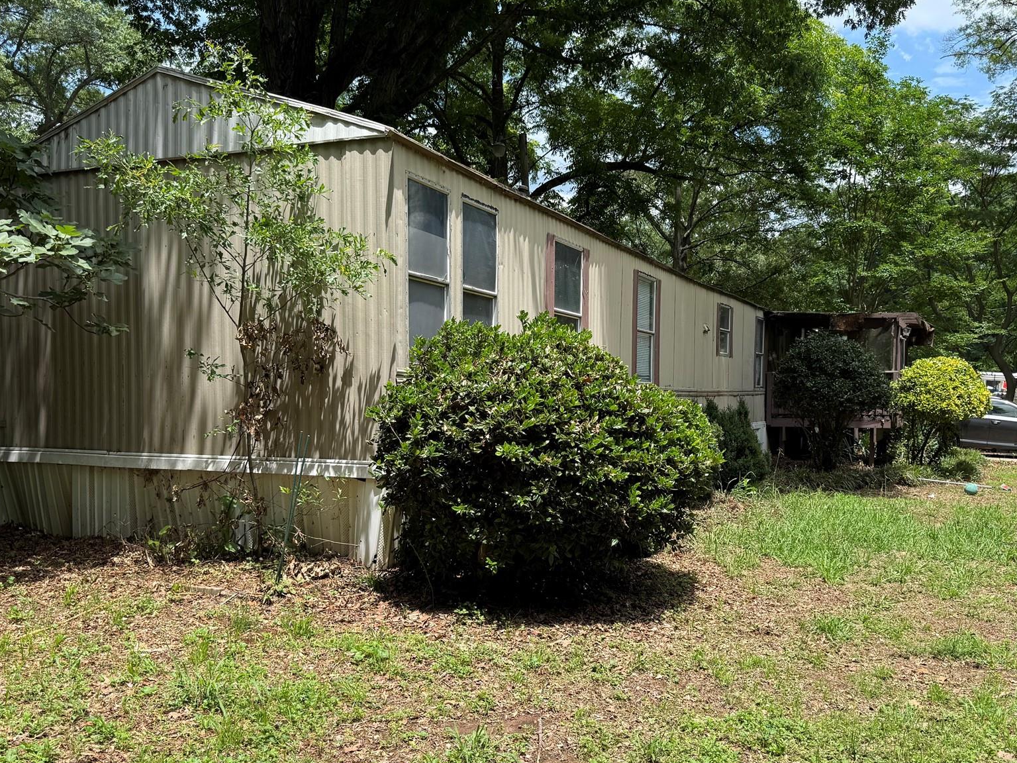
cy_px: 444
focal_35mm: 32
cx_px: 557
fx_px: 940
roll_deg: -0.1
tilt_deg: -2.0
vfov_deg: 44.0
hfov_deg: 56.7
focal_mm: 6.76
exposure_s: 1/2299
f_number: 1.78
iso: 80
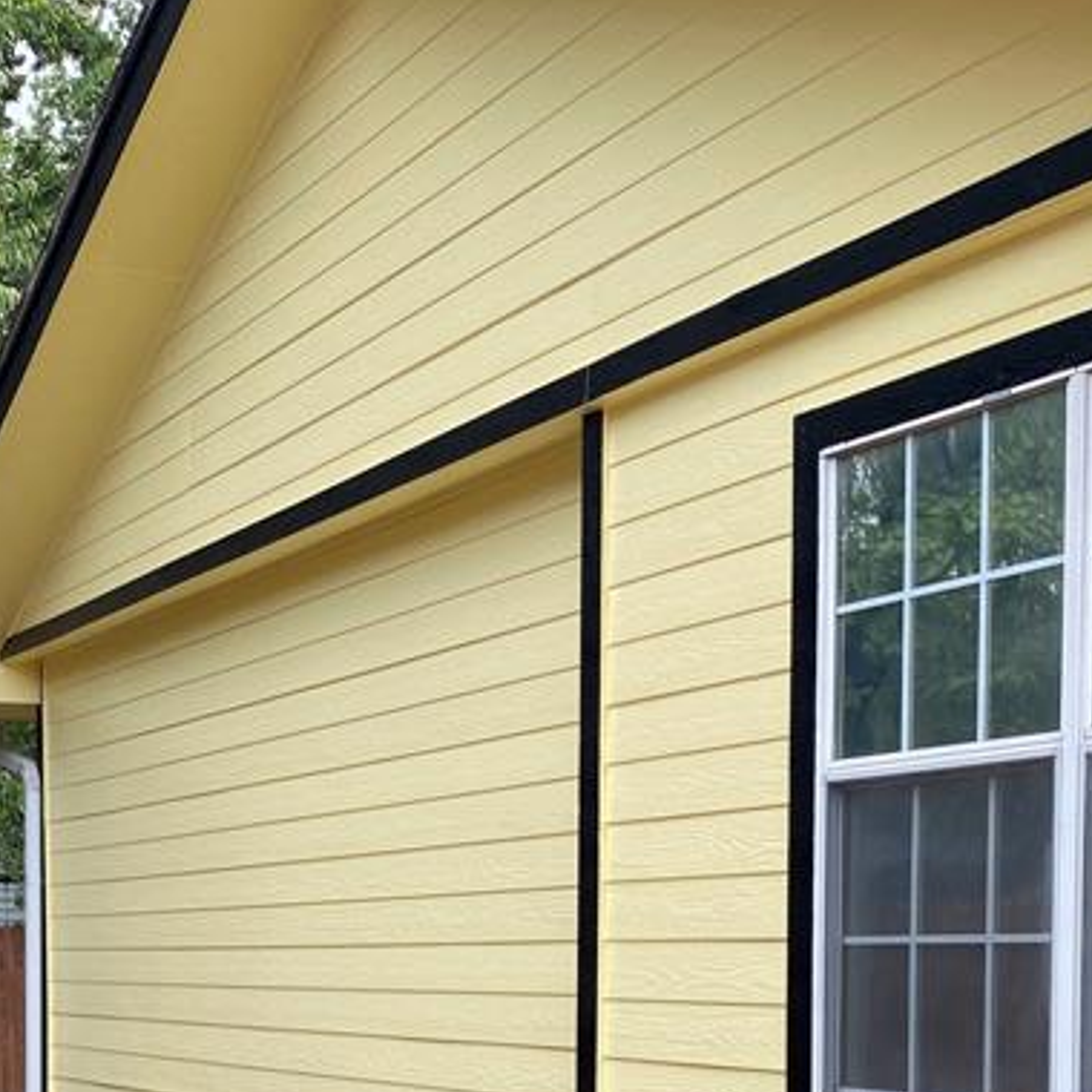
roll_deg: +0.1
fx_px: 2213
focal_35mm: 62
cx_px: 391
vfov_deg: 26.5
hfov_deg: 27.6
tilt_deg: -3.2
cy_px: 1043
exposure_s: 1/666
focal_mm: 4.25
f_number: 1.8
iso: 32
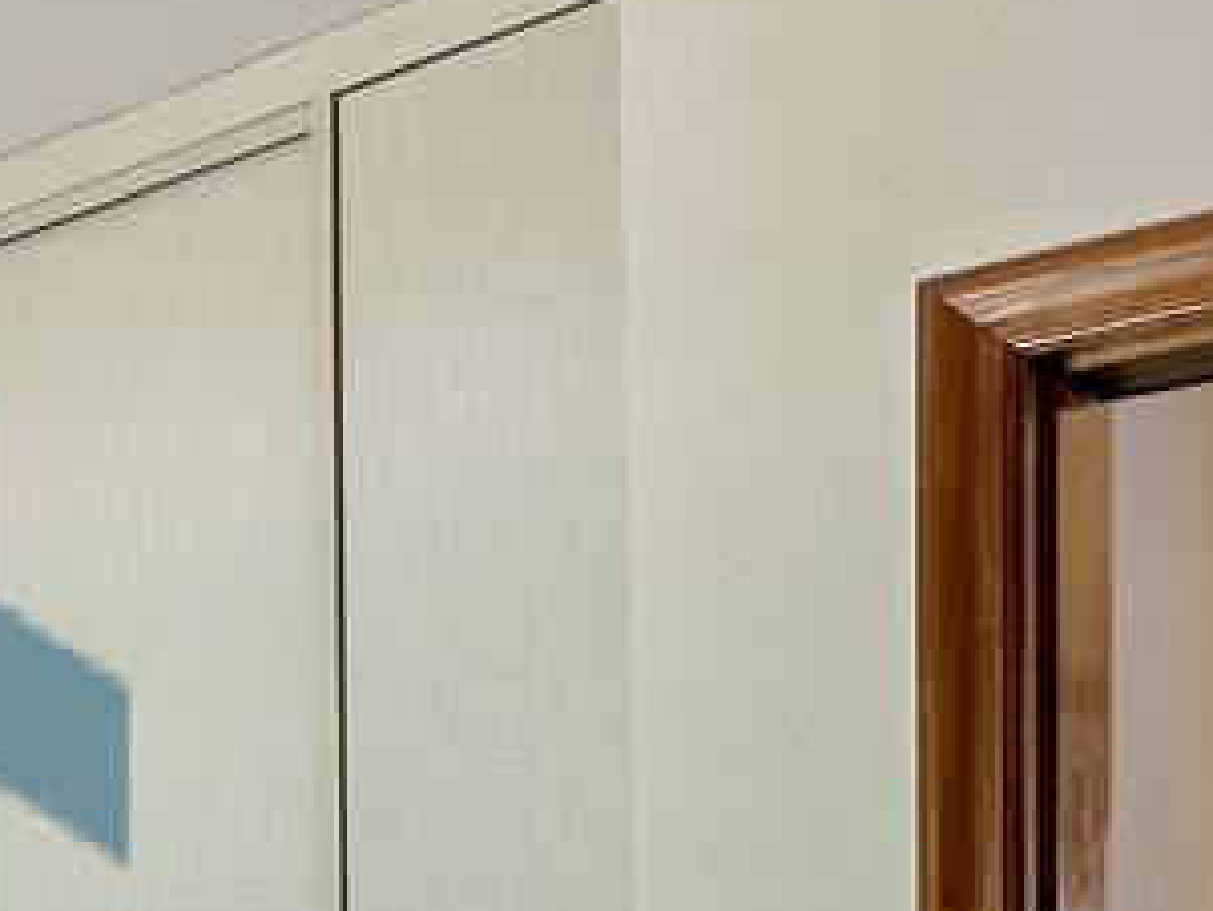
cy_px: 1084
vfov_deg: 20.6
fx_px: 2349
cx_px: -411
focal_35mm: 67
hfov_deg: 24.7
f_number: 2.2
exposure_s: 1/120
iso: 80
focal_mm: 2.22
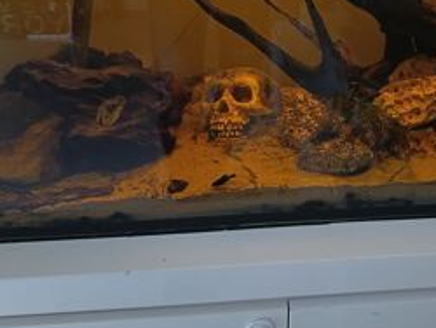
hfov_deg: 39.9
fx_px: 580
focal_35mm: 46
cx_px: 333
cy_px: 54
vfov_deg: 30.6
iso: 474
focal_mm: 5.27
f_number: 1.7
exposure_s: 1/25
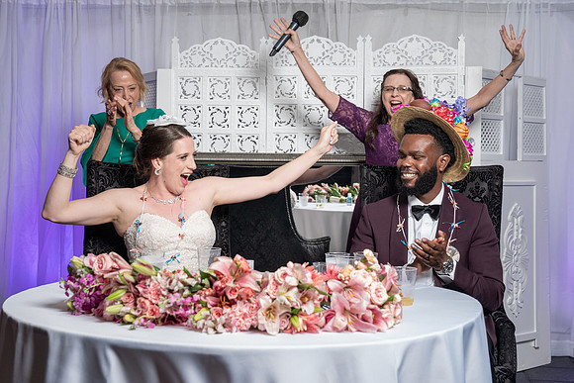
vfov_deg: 23.9
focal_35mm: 57
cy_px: 171
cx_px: 292
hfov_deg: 35.2
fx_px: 905
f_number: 5.6
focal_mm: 50
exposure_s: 1/200
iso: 1600
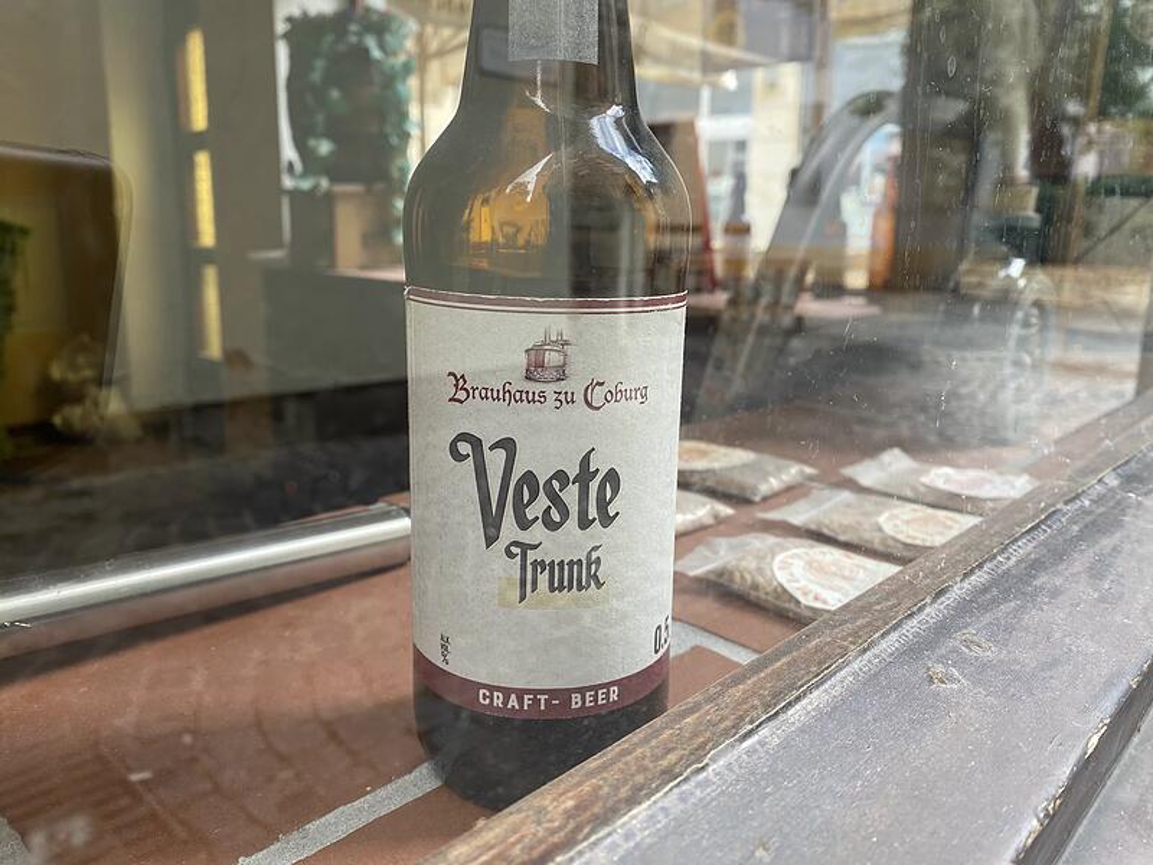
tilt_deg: -11.3
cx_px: 576
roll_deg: -1.1
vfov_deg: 53.1
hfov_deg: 67.3
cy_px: 432
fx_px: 866
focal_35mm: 26
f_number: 1.8
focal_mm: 4.25
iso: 40
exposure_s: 1/122
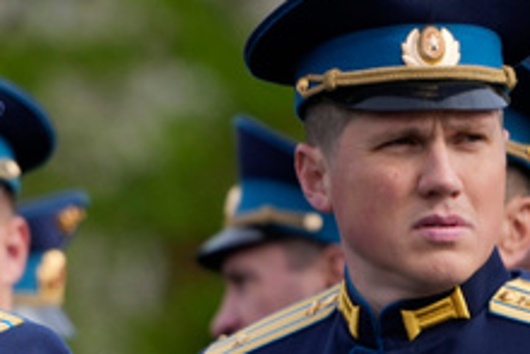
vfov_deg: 0.6
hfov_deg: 0.9
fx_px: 33941
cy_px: 515
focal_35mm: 2304
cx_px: -441
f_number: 6.3
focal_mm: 496
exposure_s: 1/1000
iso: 400
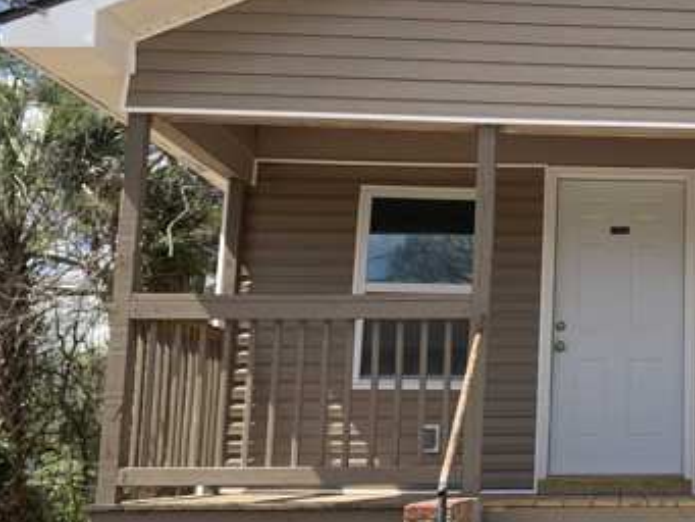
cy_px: 202
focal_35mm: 61
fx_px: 1225
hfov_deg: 29.0
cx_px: 744
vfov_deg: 24.0
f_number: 1.8
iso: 25
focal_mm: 4.25
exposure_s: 1/1266
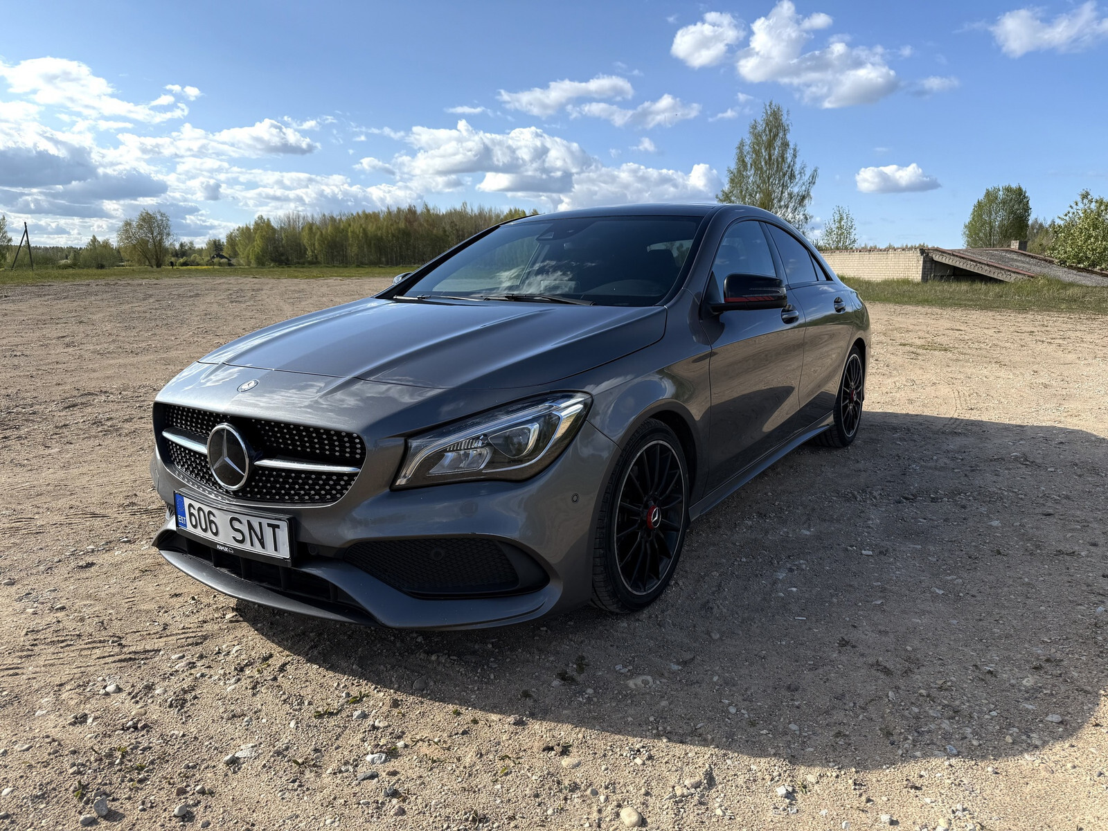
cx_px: 554
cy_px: 416
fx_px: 768
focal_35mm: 24
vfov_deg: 56.8
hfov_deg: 71.6
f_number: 1.78
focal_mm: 6.76
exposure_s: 1/3584
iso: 80
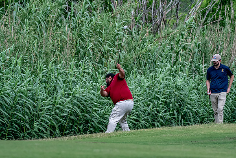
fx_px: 1967
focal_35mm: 300
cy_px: 79
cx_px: 118
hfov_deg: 6.9
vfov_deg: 4.6
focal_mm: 200
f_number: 5.6
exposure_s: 1/2000
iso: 1250
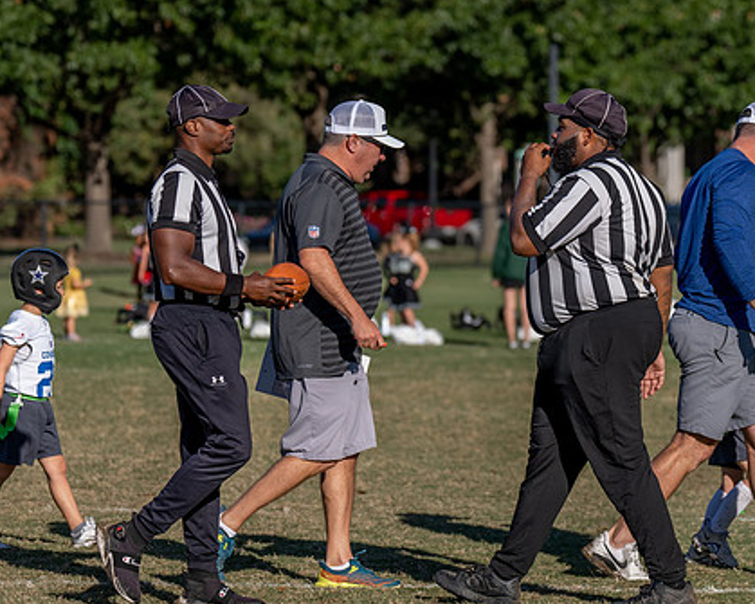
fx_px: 4758
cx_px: 452
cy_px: 317
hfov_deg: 9.1
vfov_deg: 7.3
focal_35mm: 213
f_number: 2.8
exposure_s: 1/2000
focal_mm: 105
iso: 100
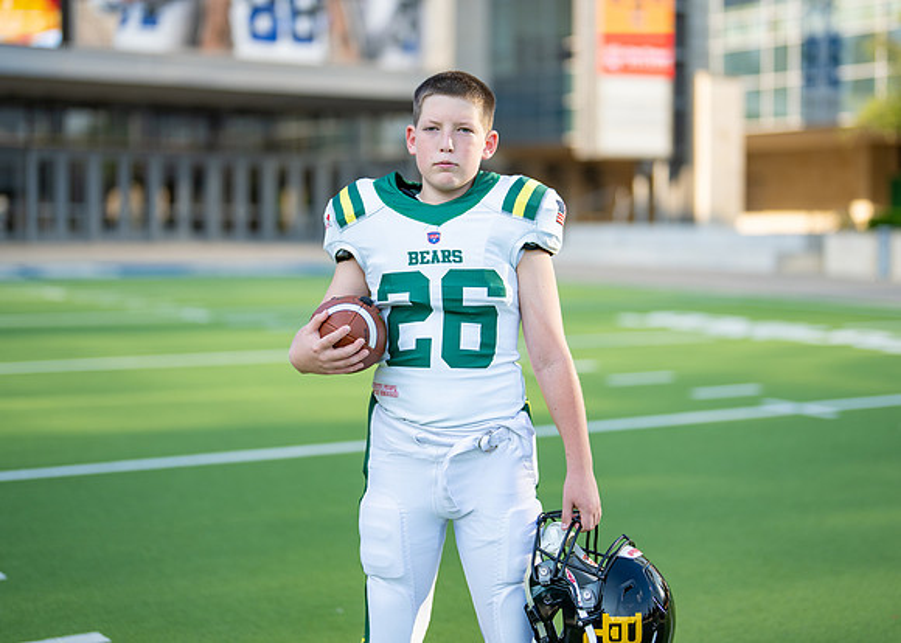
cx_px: 461
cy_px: 260
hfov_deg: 31.3
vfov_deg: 22.6
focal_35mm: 63
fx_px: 1607
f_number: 1.2
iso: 100
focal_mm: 50
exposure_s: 1/2500
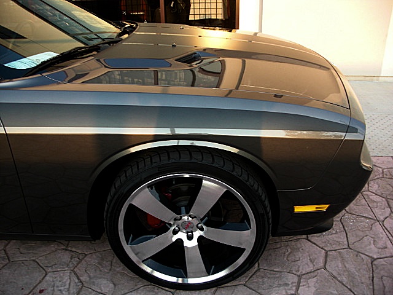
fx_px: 409
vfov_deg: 39.7
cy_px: 148
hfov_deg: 51.4
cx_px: 196
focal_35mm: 36
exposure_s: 1/80
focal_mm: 6.3
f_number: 2.8
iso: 50
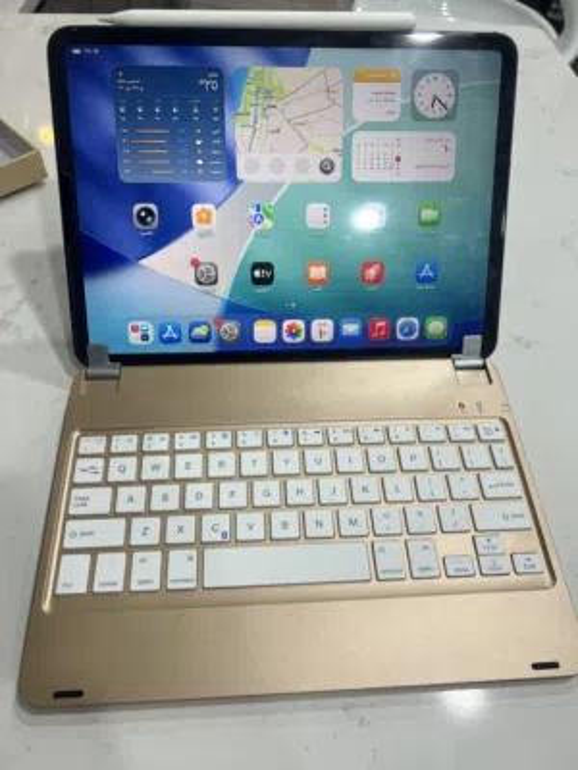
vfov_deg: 67.3
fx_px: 579
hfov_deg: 53.1
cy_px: 385
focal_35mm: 26
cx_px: 289
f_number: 1.5
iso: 80
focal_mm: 5.7
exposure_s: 1/100
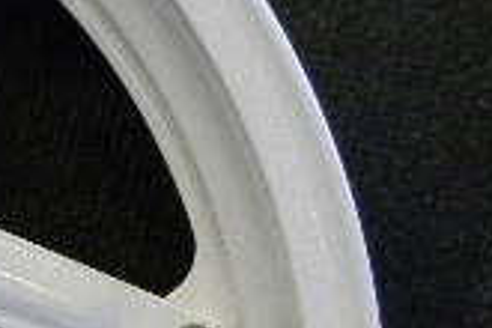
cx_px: -328
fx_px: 1435
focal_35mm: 105
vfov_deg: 12.8
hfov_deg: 16.9
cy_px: 379
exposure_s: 1/53.4
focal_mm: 4.6
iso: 400
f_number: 2.8
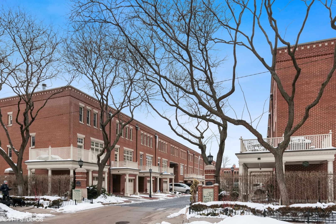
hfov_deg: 69.4
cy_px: 112
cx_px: 168
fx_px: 243
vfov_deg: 49.6
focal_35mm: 26
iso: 500
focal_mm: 26
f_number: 8
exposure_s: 1/400
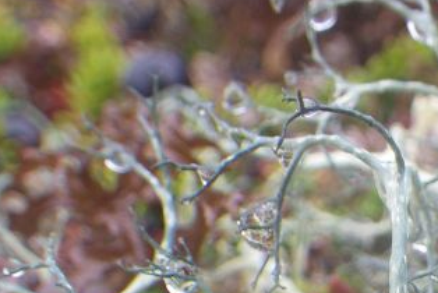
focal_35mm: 90
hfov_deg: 22.2
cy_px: 347
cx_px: 371
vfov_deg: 14.7
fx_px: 1096
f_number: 3.8
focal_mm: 6.1
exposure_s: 1/80
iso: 125
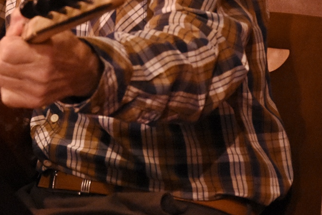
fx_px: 2934
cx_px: -103
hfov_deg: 6.2
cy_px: -101
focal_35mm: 328
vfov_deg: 4.2
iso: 4000
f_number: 5.3
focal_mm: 70
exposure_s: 1/200
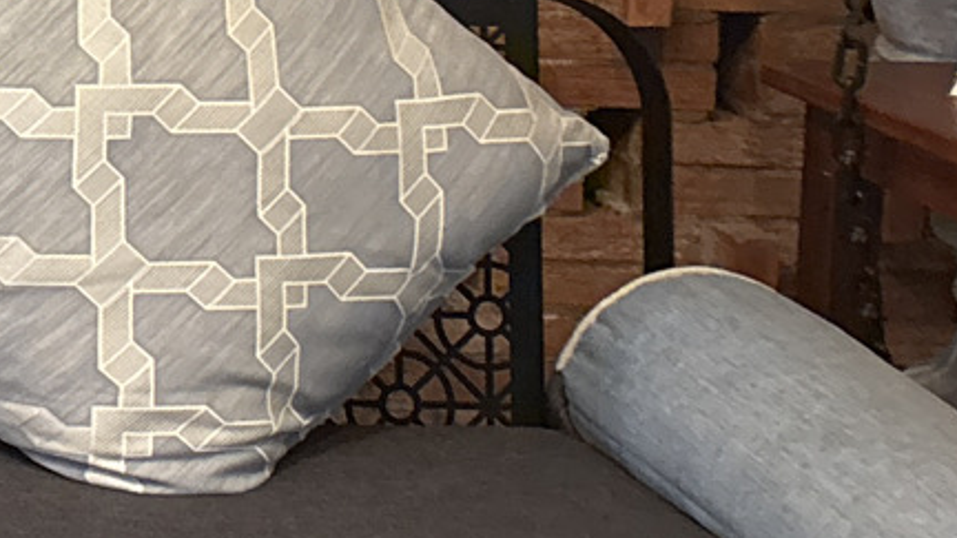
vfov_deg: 8.9
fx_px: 3324
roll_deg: -0.9
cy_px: -410
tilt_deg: -5.4
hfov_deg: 14.0
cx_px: -930
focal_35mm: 131
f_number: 1.6
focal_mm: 5.96
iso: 500
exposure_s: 1/33
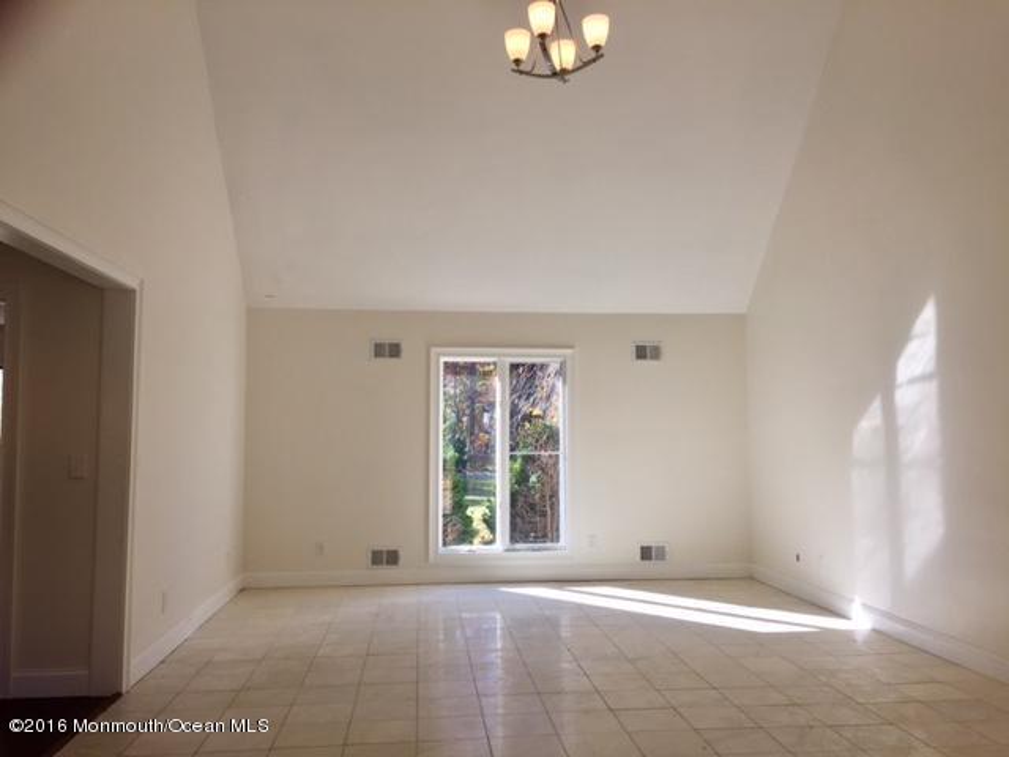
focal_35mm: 29
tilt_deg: +2.6
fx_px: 845
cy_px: 378
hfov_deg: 61.7
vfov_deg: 48.2
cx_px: 504
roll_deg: -0.4
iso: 32
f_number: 2.2
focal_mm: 4.15
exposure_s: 1/350
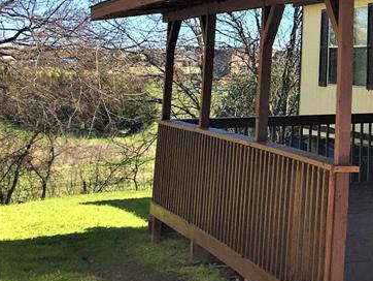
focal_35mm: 82
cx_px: 523
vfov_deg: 17.4
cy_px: -34
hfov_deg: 21.0
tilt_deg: +7.1
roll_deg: +0.0
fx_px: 884
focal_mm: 4.15
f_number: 2.2
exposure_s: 1/1026
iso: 25
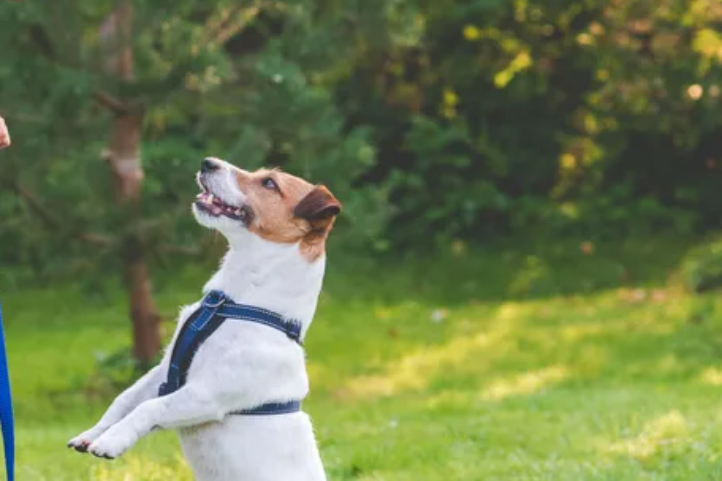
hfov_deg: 8.7
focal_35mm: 236
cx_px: 261
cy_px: 264
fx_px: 4733
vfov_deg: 5.8
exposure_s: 1/1000
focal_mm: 105
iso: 1000
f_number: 4.5
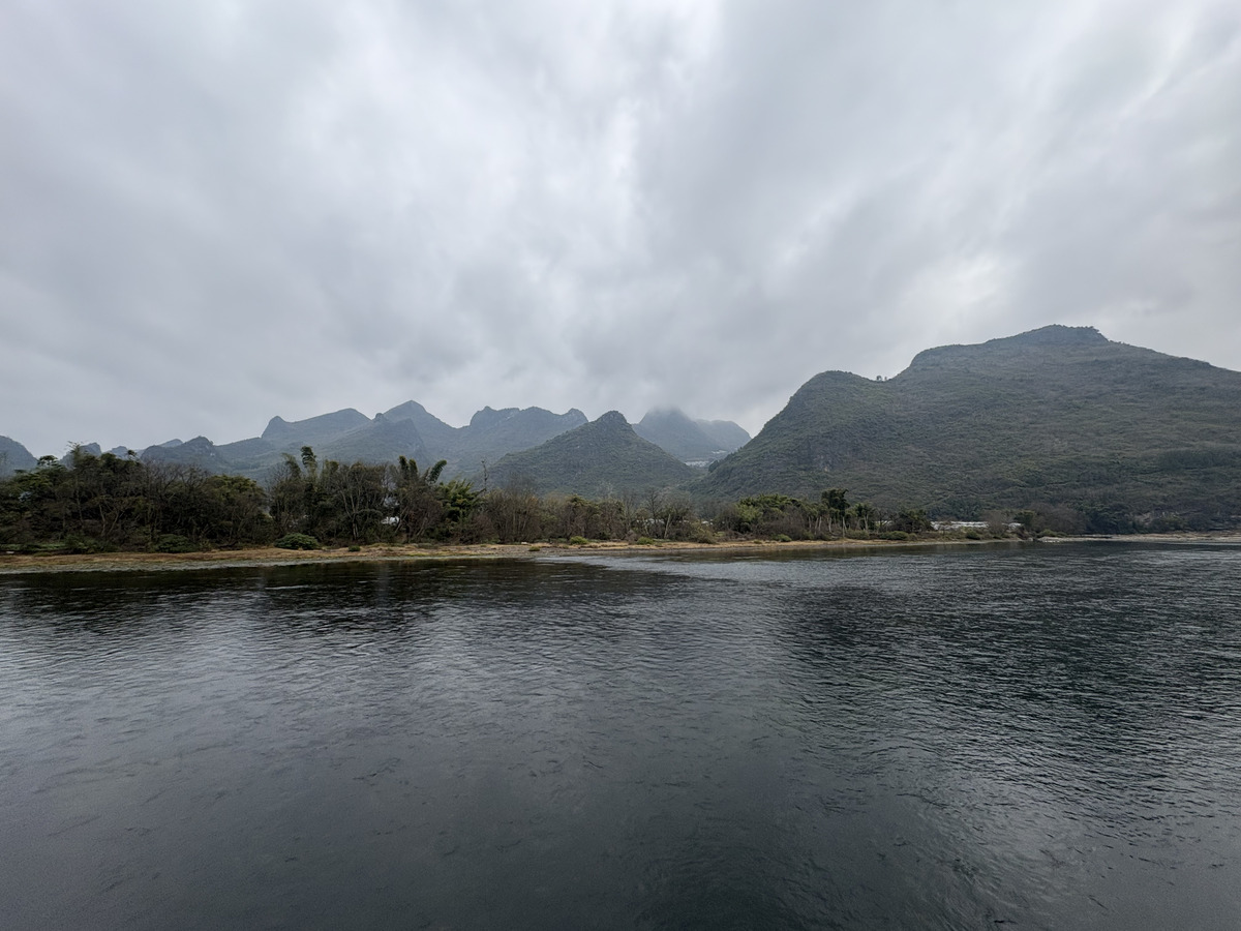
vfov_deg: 85.7
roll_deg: +0.2
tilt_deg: +8.2
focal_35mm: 14
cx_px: 620
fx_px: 502
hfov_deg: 102.1
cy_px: 466
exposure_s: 1/1110
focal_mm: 2.22
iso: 50
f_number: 2.2
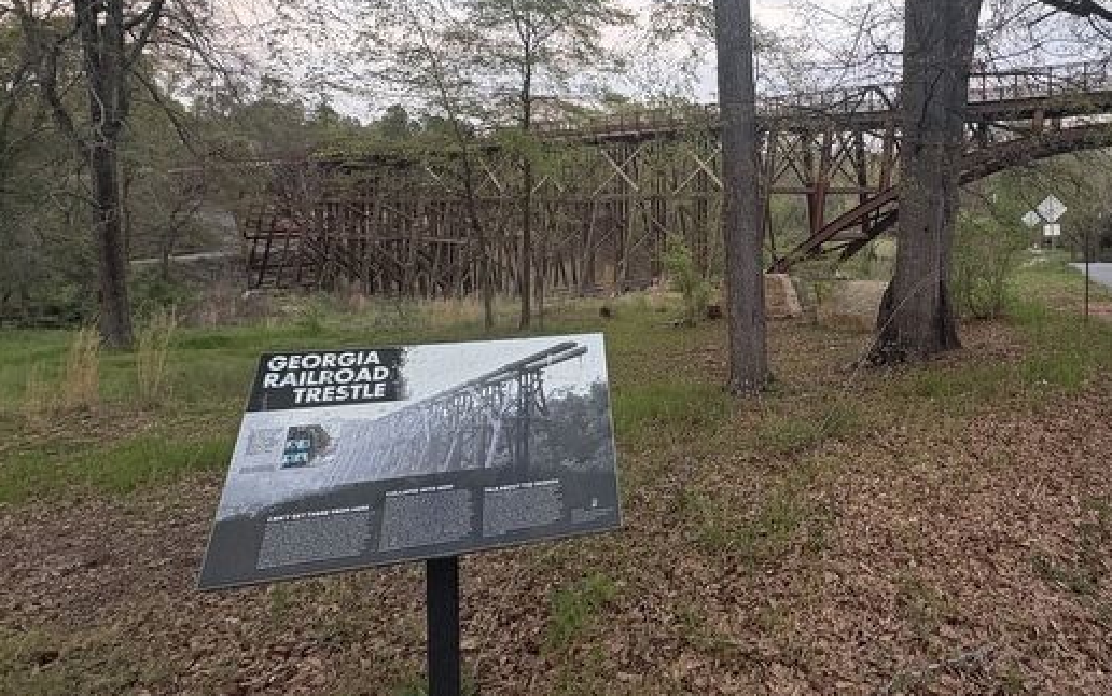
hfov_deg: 74.4
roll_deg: +0.7
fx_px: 697
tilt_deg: -3.8
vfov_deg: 52.1
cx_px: 754
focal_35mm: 23
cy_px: 237
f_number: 2.2
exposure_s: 1/99
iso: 200
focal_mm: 2.22
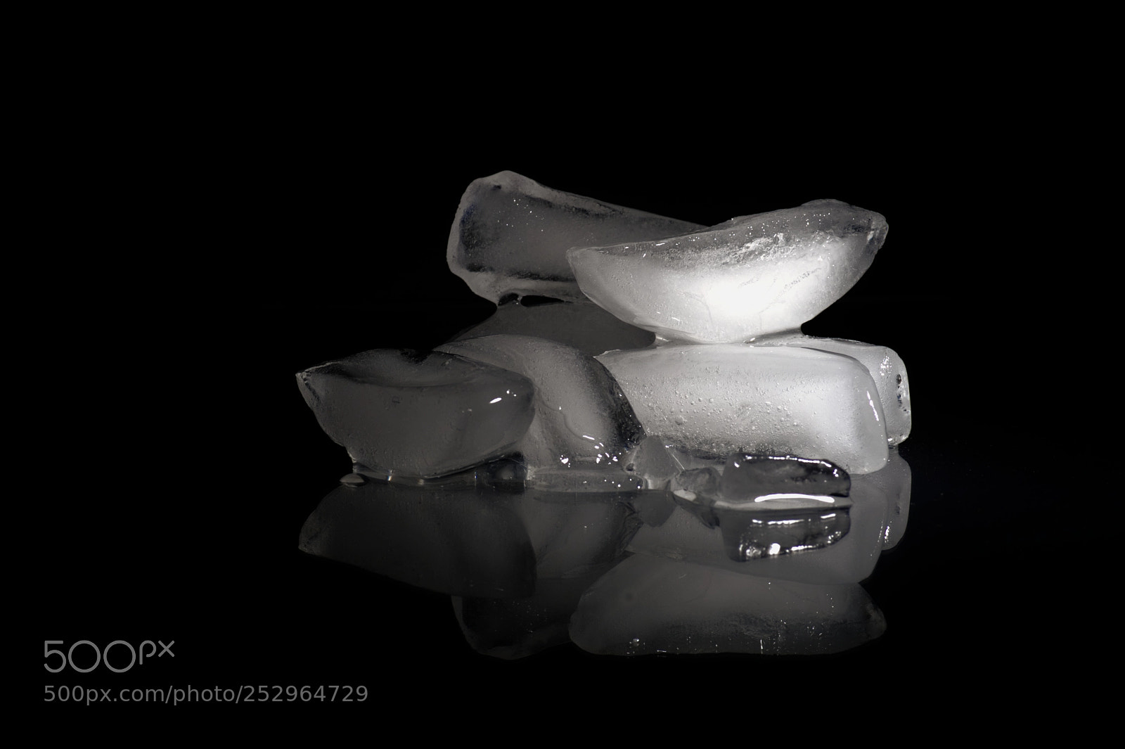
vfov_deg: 13.0
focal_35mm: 105
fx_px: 3279
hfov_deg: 19.5
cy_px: 374
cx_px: 562
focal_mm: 70
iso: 100
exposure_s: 1/250
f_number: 16
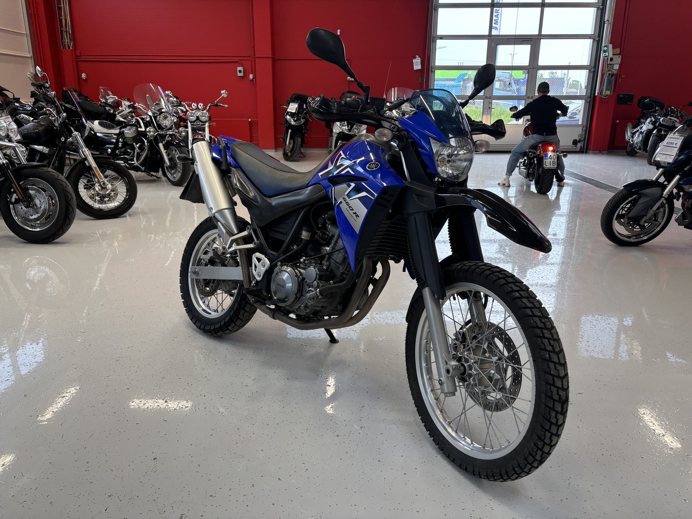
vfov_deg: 53.1
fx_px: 520
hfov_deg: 67.3
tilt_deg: -16.5
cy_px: 260
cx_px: 346
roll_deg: -0.9
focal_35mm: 26
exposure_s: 1/100
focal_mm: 5.96
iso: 80
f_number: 1.6
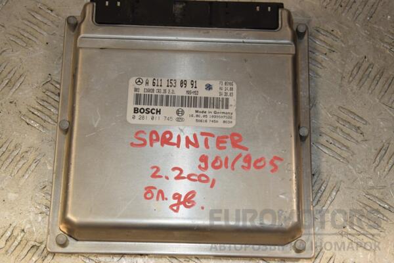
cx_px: 197
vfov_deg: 18.9
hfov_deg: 28.1
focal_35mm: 72
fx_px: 788
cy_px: 132
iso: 800
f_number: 8
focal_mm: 48
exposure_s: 1/200
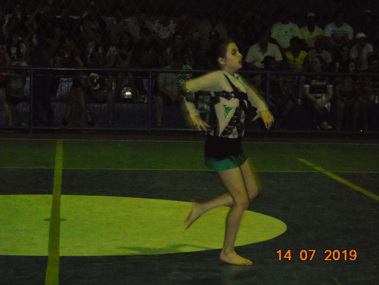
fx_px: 1358
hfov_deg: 15.9
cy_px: 142
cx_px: 190
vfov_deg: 12.0
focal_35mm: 124
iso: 1600
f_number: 4.6
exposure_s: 1/60
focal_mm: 22
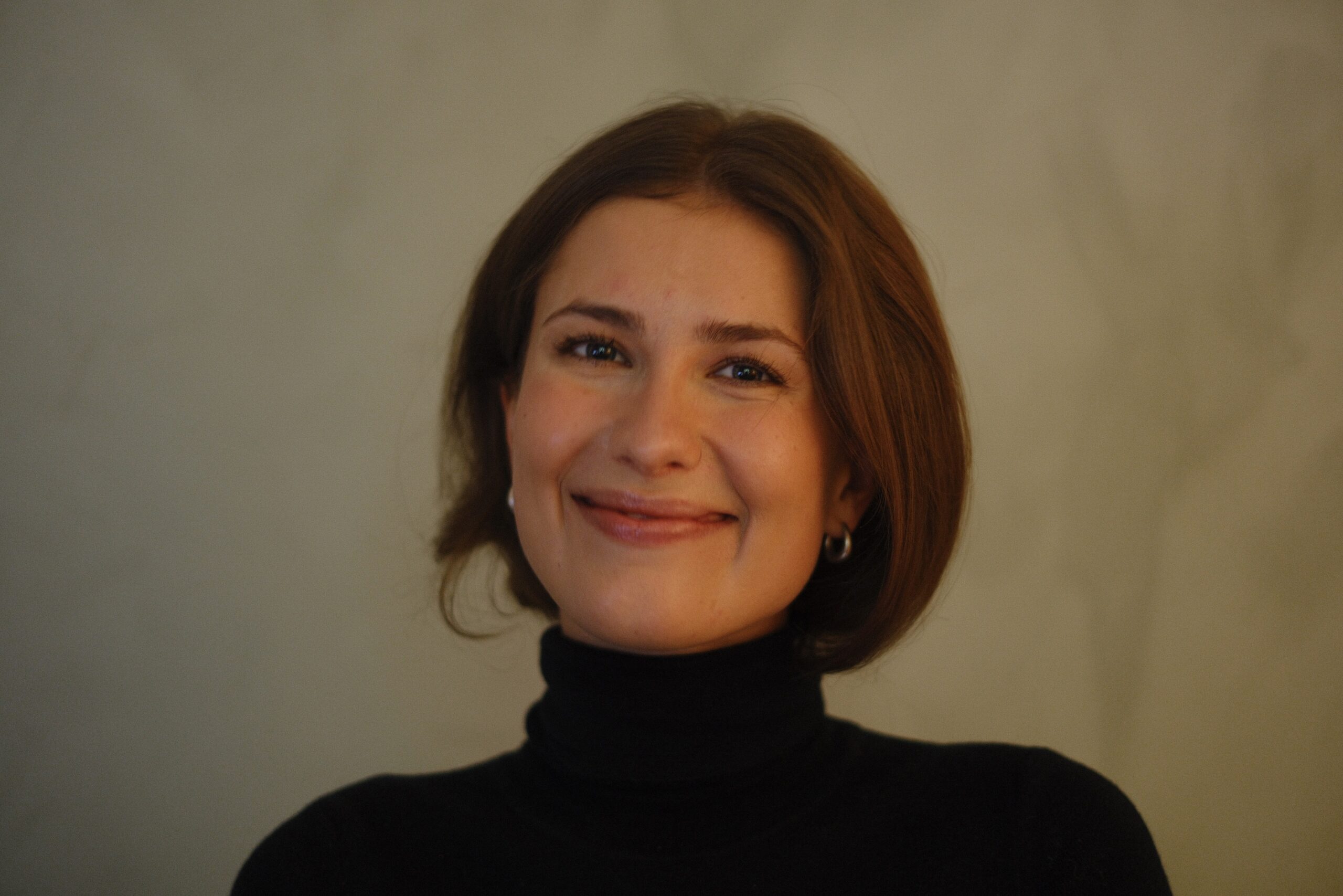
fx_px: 1977
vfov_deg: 25.5
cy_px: 448
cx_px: 672
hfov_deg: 37.5
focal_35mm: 53
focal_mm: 35
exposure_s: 1/30
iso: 320
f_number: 1.4
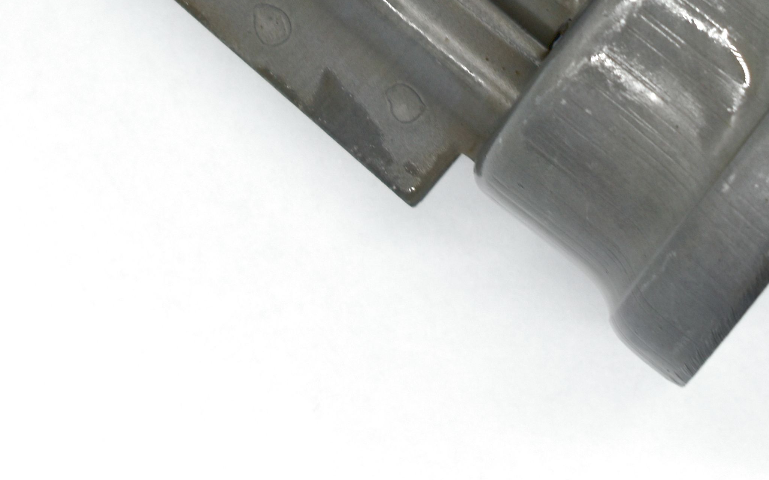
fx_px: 5144
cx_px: 497
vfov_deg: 5.3
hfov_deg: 8.5
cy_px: -183
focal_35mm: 245
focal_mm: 55
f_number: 7.1
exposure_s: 1/100
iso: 100
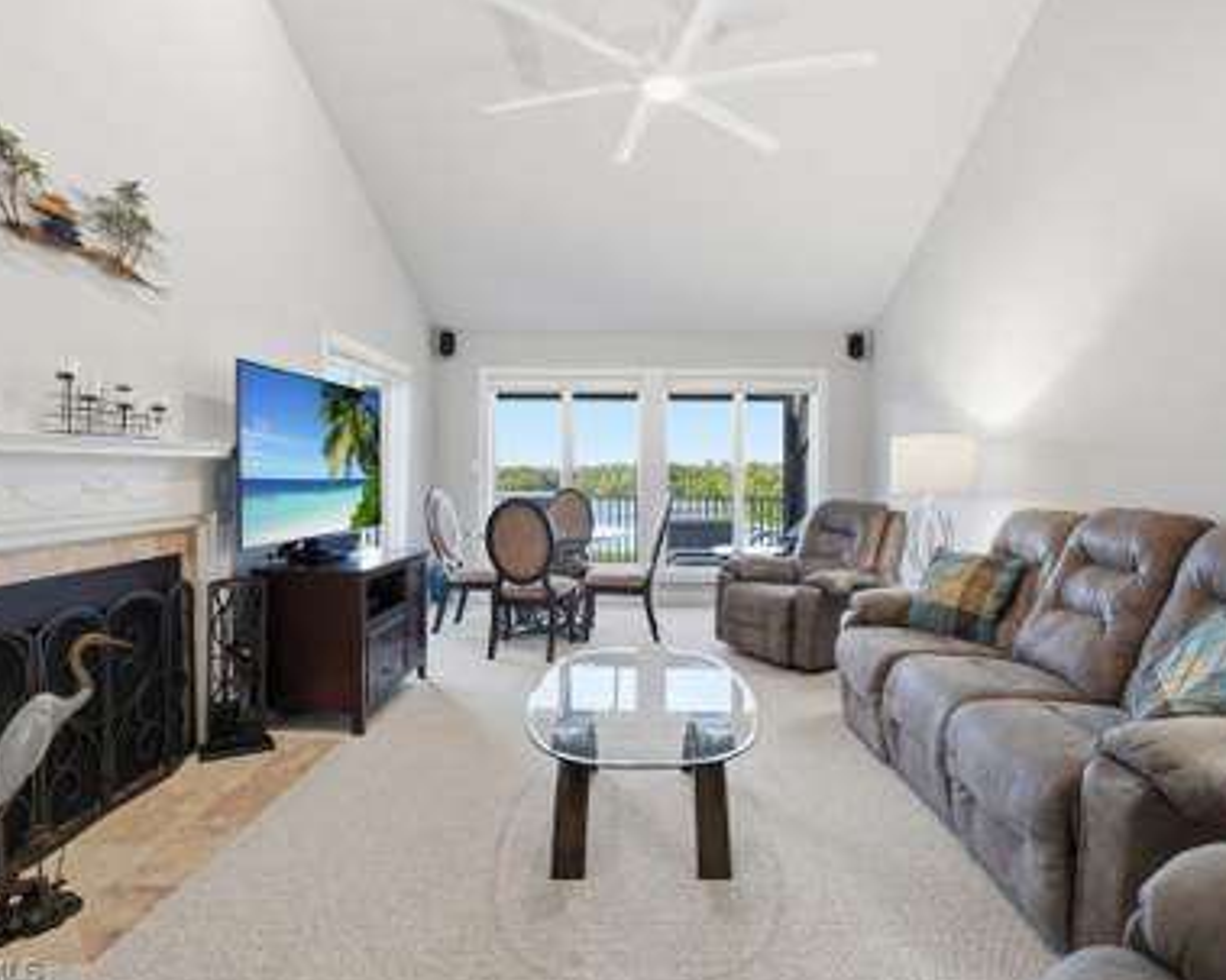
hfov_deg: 83.2
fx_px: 689
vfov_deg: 70.8
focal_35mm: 19
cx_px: 650
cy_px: 484
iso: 400
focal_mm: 16
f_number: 9
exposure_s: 1/30
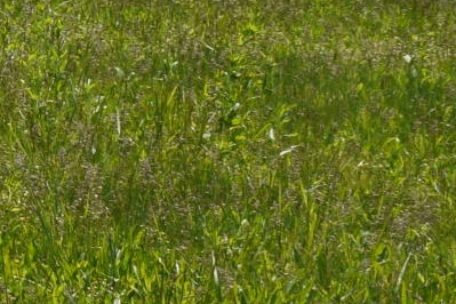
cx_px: -782
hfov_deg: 8.8
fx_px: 2571
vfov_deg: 6.6
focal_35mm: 203
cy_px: -287
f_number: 10
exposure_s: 1/400
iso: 200
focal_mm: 18
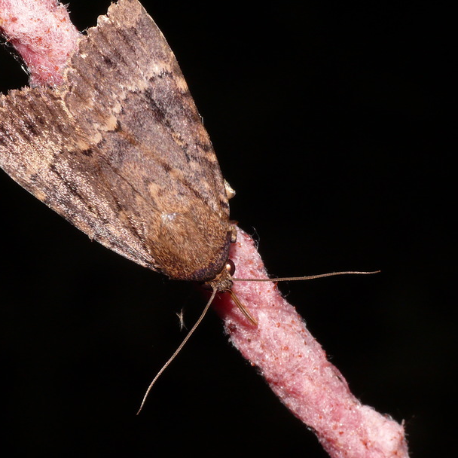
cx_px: 202
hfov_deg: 10.9
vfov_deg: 10.9
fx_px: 2395
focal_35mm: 160
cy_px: 224
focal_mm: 27.3
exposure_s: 1/640
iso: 200
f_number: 11
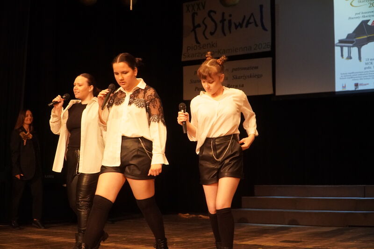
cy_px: 124
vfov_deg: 28.1
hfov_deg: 41.1
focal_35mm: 48
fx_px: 499
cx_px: 187
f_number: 4
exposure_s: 1/160
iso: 4000
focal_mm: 32
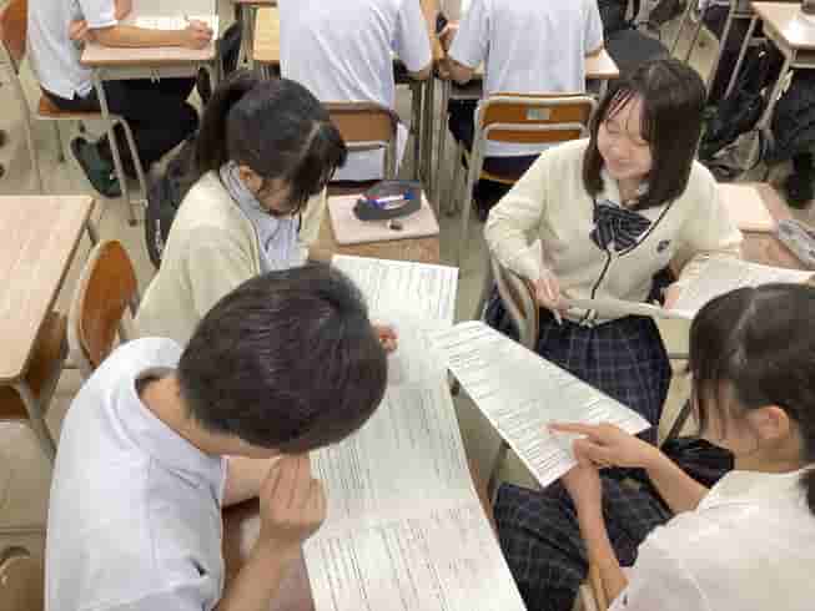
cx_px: 408
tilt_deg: -41.6
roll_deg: -3.2
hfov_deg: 58.3
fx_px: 730
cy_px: 306
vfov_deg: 45.5
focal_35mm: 31
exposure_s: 1/50
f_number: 2.4
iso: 80
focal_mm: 3.3
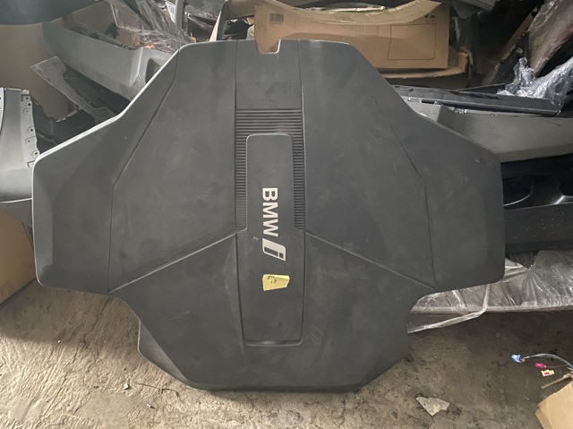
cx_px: 286
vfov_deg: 53.0
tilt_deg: -48.7
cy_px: 214
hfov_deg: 67.3
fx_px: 430
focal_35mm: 26
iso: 1000
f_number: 1.8
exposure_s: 1/8
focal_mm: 4.25
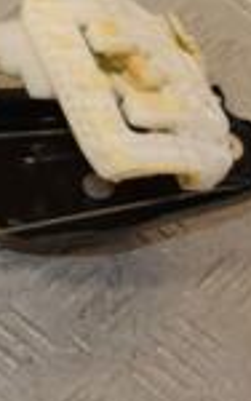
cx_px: -409
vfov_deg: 13.2
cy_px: 184
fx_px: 1737
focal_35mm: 159
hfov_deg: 7.6
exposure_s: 1/200
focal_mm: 26
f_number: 9
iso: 800
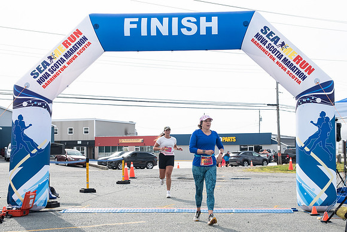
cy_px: 137
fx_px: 694
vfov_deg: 18.9
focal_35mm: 72
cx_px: 198
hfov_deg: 28.0
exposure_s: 1/2500
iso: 800
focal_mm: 52
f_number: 4
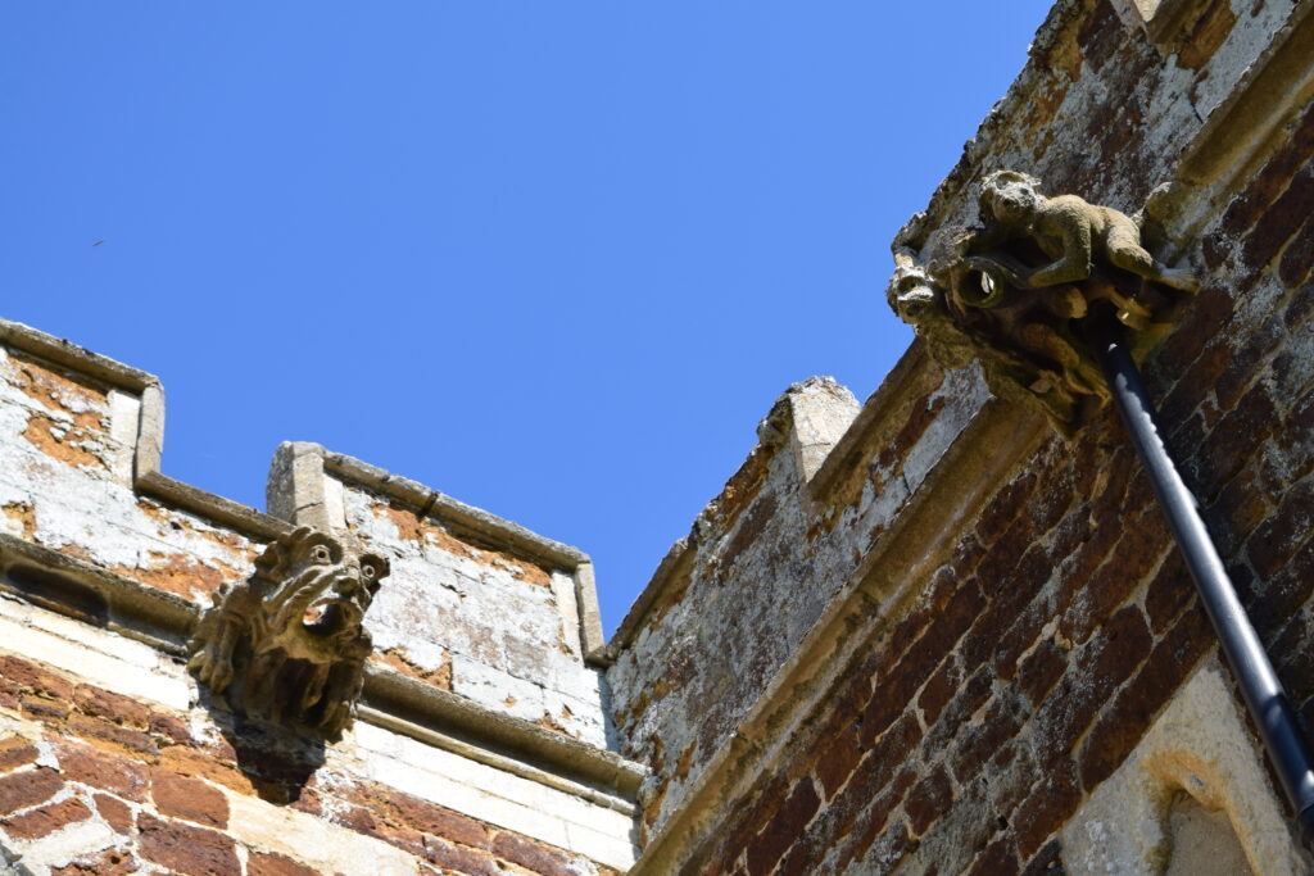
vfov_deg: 16.6
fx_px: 3011
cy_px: 438
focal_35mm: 82
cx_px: 657
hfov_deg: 24.6
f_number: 8
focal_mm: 55
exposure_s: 1/250
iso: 200
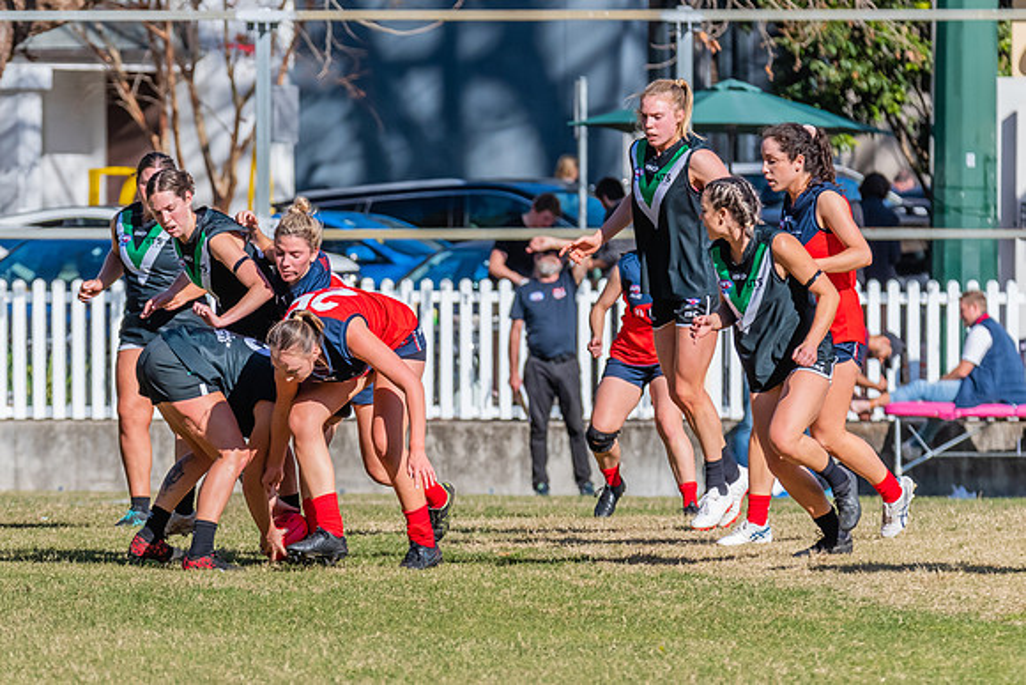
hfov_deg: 3.6
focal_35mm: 568
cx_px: 292
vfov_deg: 2.4
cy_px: 450
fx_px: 16197
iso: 800
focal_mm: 320
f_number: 10
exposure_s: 1/1600
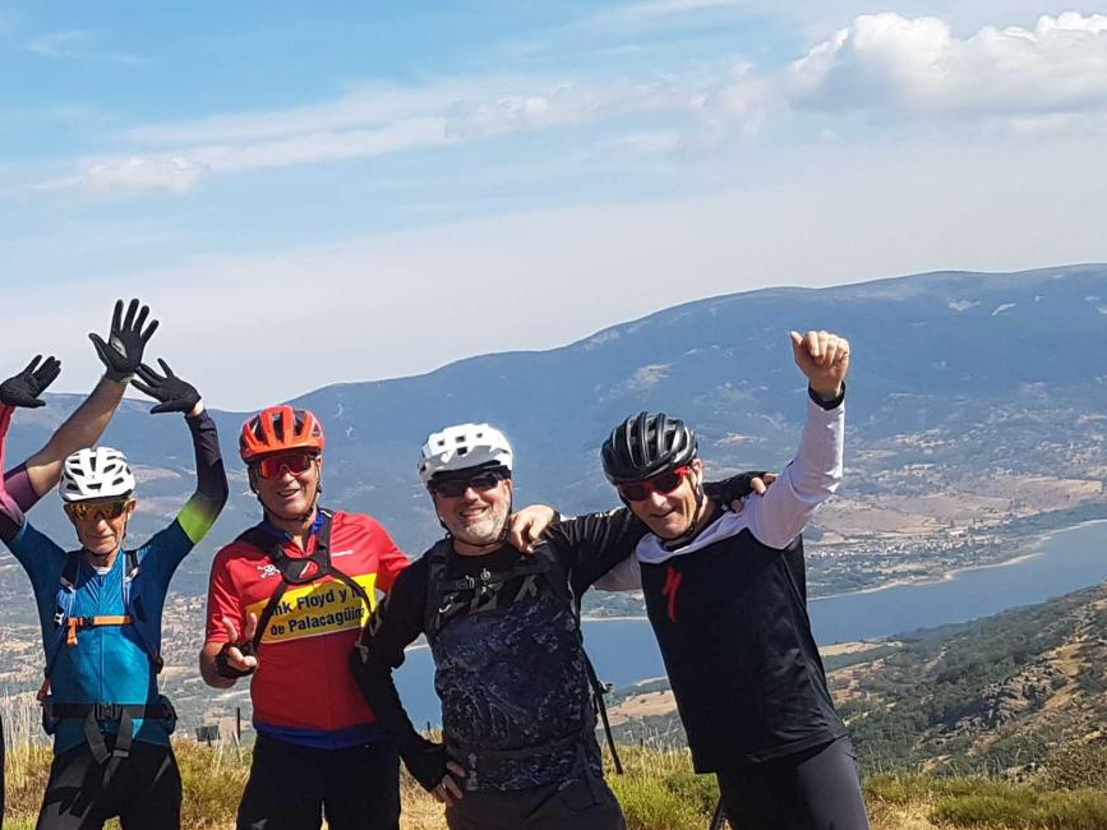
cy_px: 449
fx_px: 1535
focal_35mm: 48
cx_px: 192
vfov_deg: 30.2
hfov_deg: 37.9
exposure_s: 1/2608
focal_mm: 4.2
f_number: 1.7
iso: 50
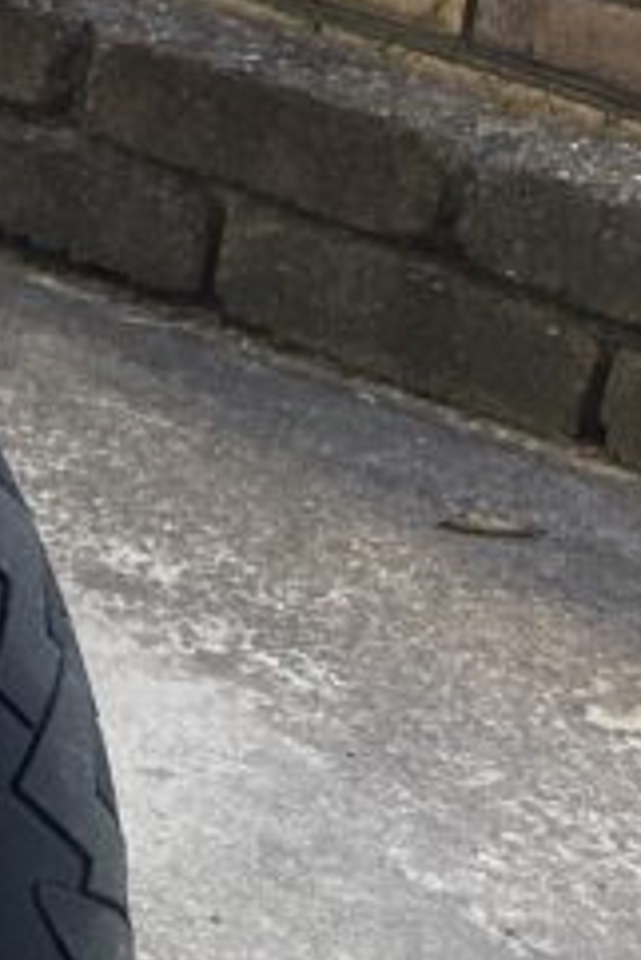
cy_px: -526
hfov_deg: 9.3
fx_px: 3067
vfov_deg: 16.1
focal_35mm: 115
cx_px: -1314
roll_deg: -3.0
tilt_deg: -14.4
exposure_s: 1/202
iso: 32
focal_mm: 4.25
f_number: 1.8
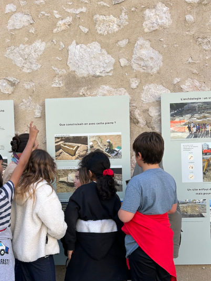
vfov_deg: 47.6
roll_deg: +0.5
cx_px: 82
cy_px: 169
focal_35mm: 39
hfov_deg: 36.7
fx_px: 317
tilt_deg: +0.2
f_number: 1.5
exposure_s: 1/974
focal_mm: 5.7
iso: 50
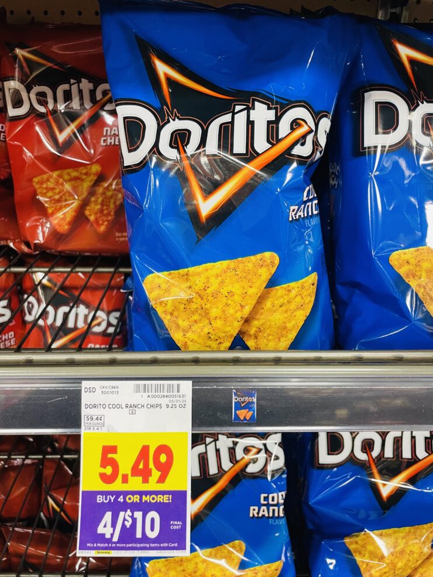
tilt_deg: -26.8
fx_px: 450
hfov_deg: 51.4
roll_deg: -0.2
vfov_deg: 65.3
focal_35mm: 27
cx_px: 215
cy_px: 280
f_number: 1.6
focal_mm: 4.2
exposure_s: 1/60
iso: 200
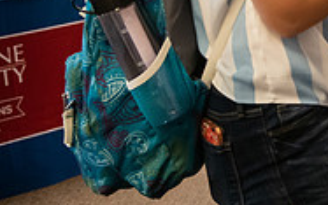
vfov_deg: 11.3
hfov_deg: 17.0
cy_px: -24
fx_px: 1019
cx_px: 453
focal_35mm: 114
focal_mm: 36
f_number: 3.5
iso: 1600
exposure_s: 1/200
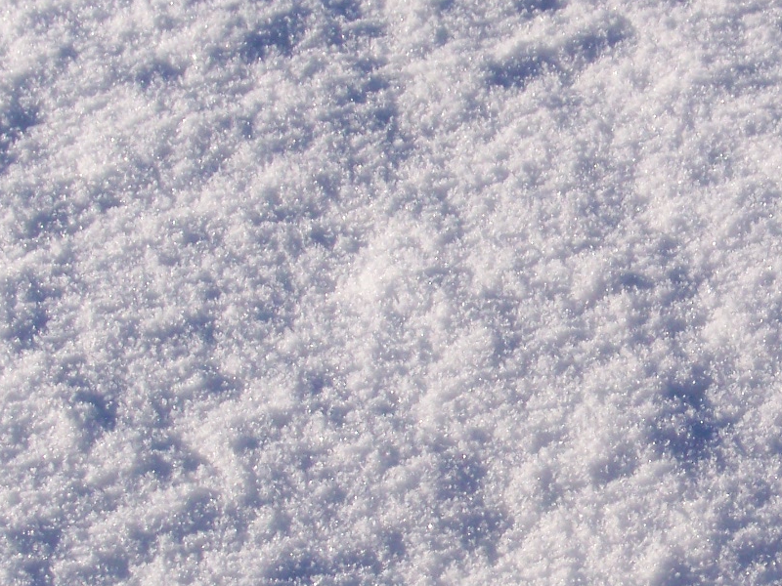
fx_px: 3298
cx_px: 732
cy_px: 432
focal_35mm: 146
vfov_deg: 10.1
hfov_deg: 13.4
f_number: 4.5
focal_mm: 11.7
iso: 64
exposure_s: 1/1000
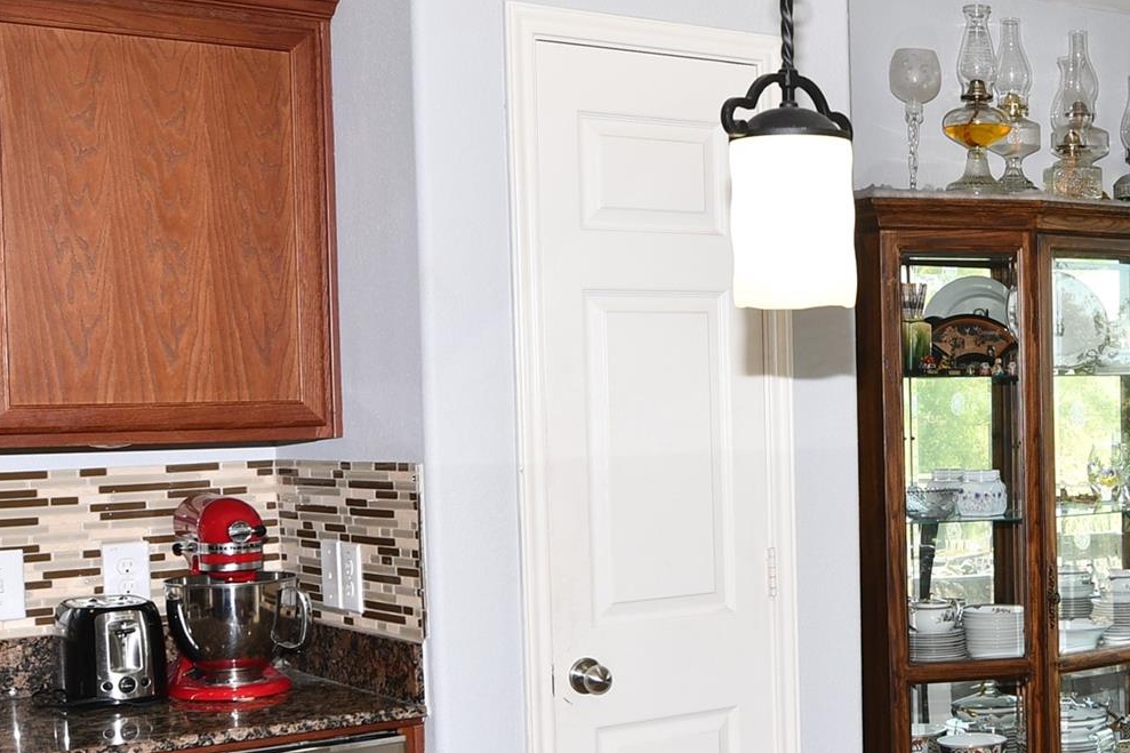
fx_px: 1820
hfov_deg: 32.2
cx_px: 1083
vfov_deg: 23.3
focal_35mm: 58
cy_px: 468
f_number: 4.5
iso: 125
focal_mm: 14
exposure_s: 1/60
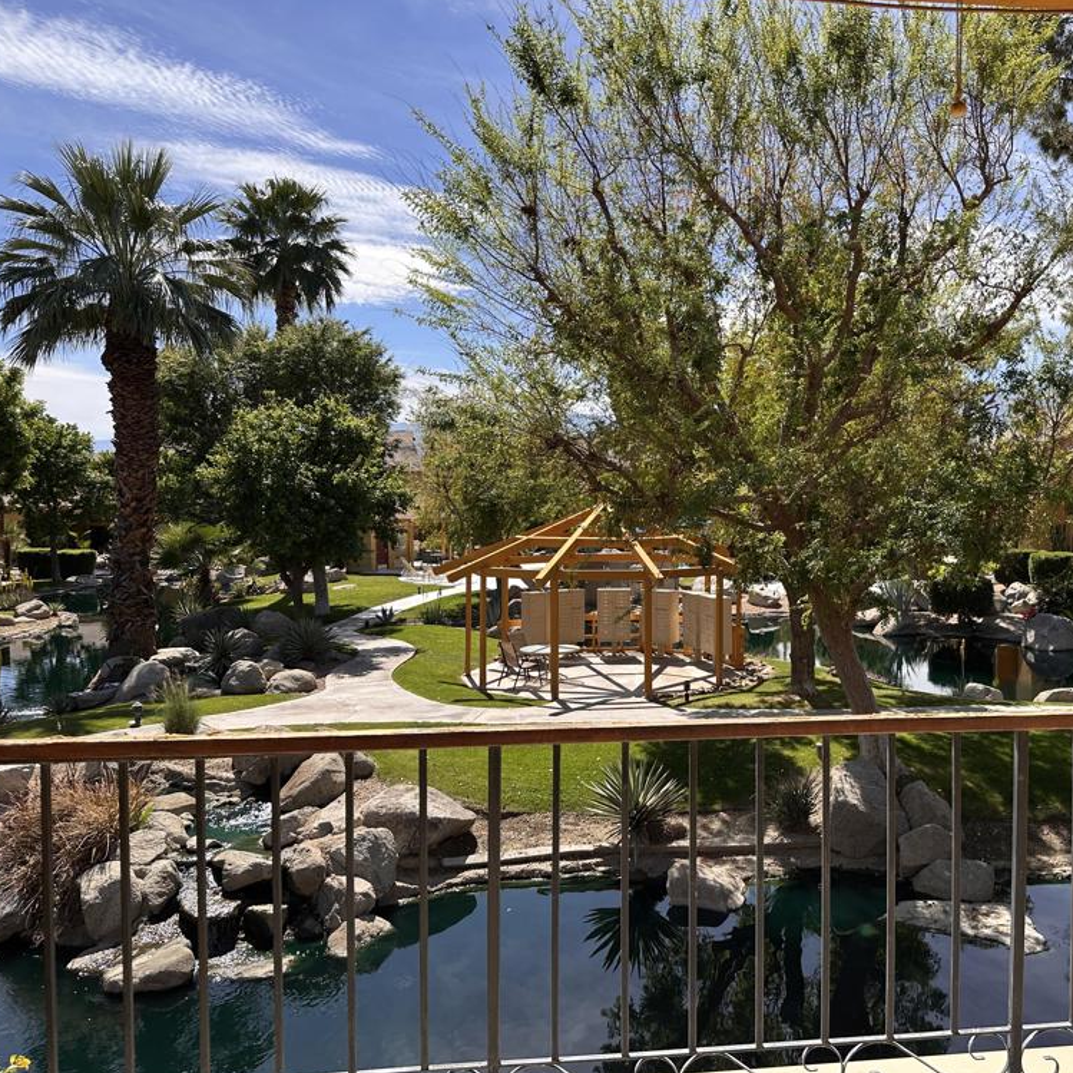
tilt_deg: -3.1
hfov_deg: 54.8
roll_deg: +0.6
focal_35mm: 29
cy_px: 537
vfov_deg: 55.6
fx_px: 1017
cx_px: 692
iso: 80
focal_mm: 6.86
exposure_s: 1/3247
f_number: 1.78
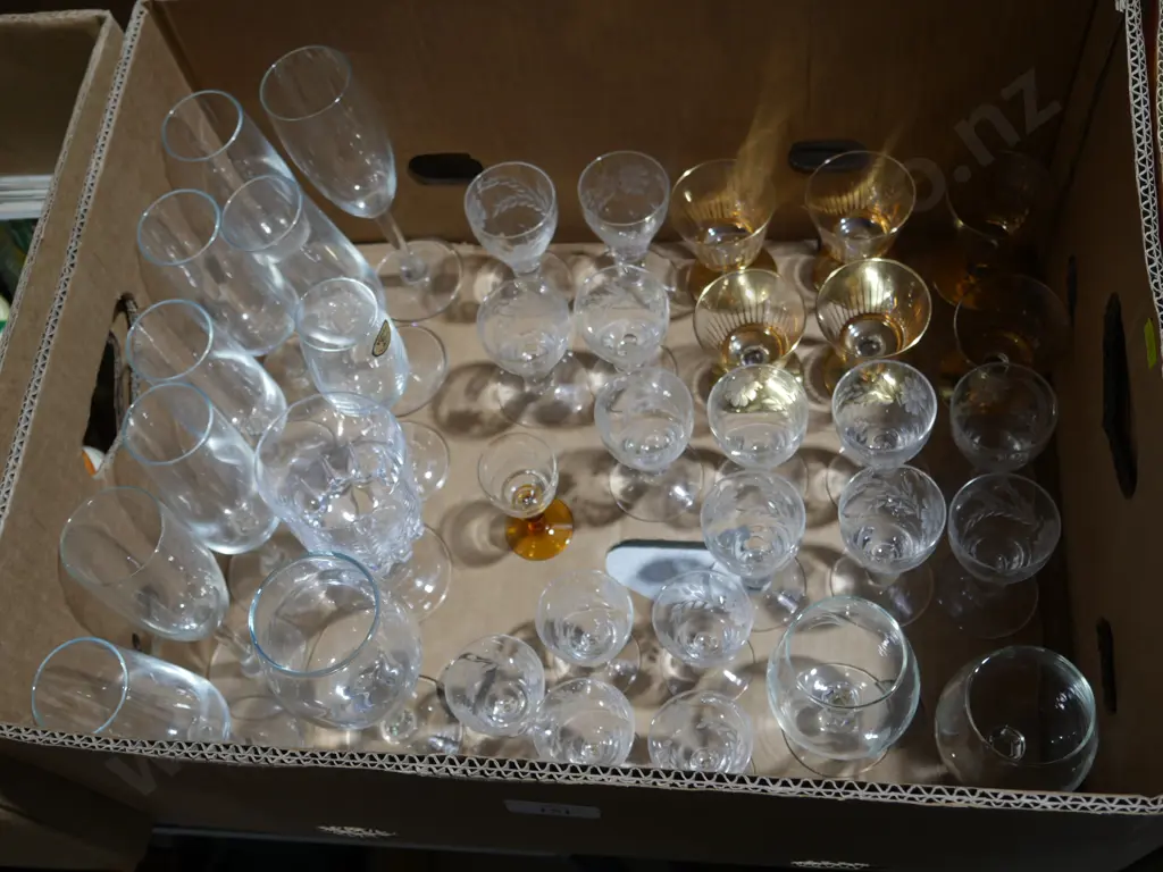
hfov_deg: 46.8
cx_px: 582
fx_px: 1344
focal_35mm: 40
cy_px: 436
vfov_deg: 36.0
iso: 250
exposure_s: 1/60
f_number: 4.5
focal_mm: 20
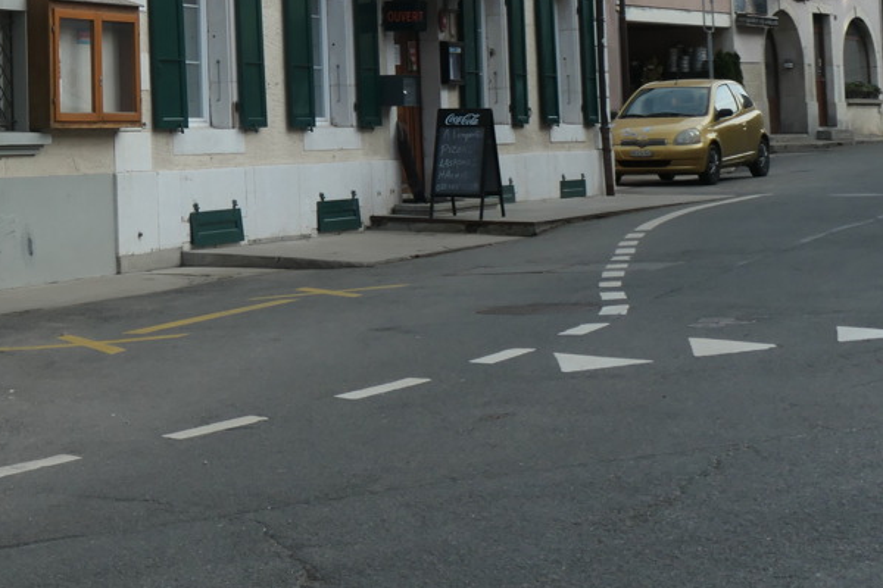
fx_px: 2330
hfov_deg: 20.6
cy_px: -107
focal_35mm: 95
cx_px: -37
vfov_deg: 14.0
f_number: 3.8
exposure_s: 1/800
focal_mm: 14
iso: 200
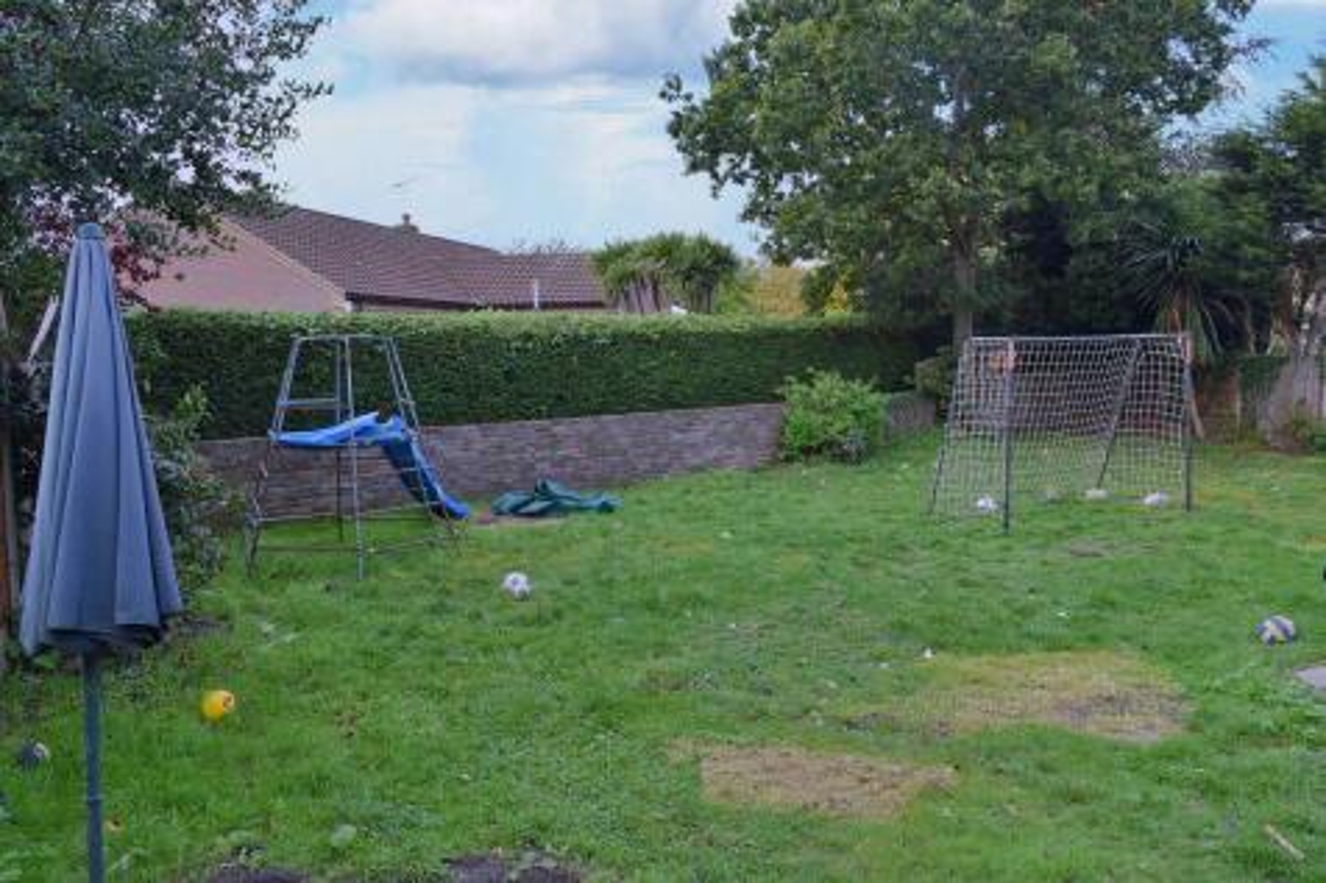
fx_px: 994
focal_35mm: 27
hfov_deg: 67.4
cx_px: 663
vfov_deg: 47.9
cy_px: 442
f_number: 8
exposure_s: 1/250
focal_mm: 18
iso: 360
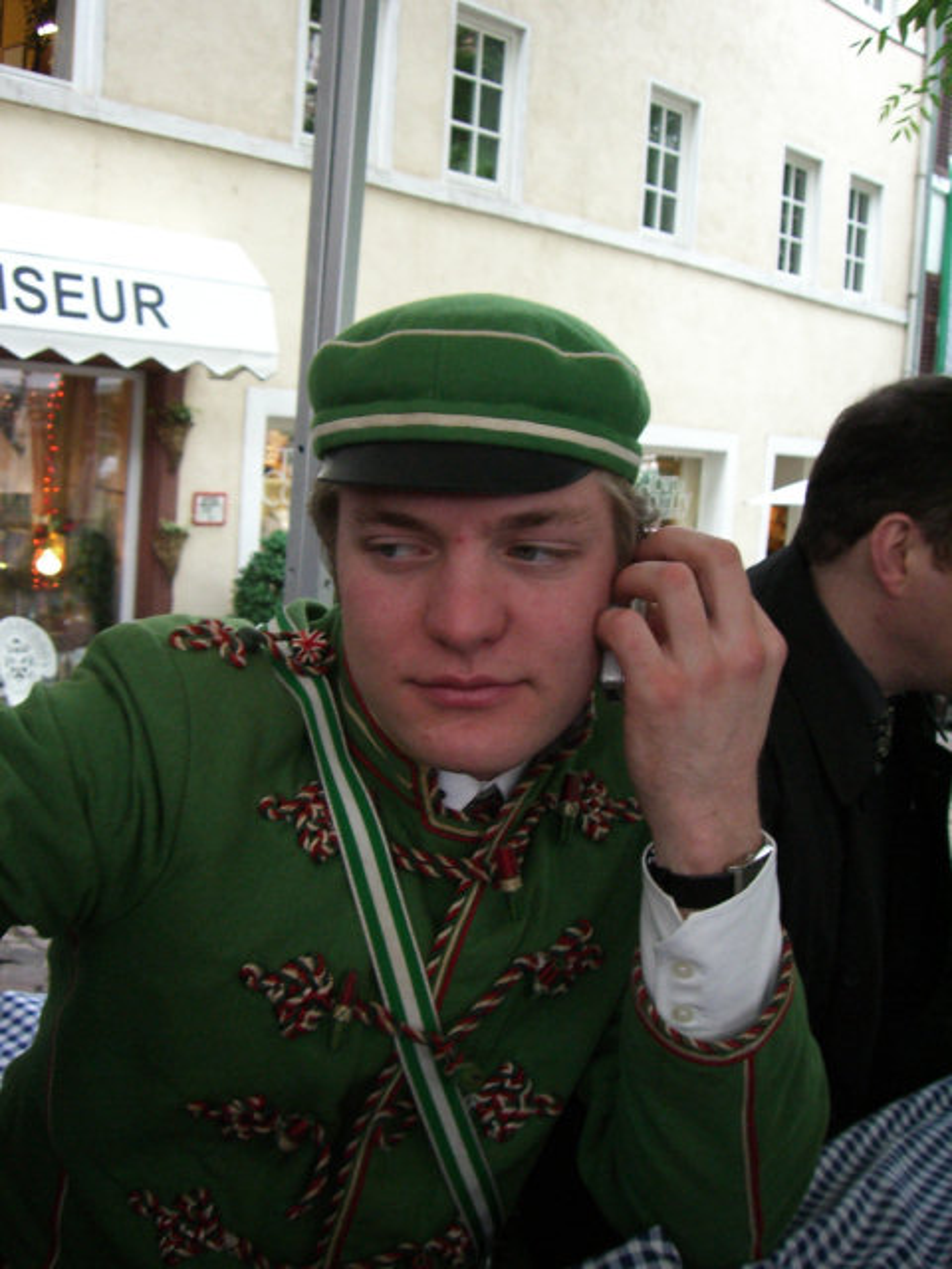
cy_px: 634
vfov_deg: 49.0
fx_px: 1393
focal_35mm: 38
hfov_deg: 37.7
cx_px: 476
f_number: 2.7
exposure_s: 1/80
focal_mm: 6.2
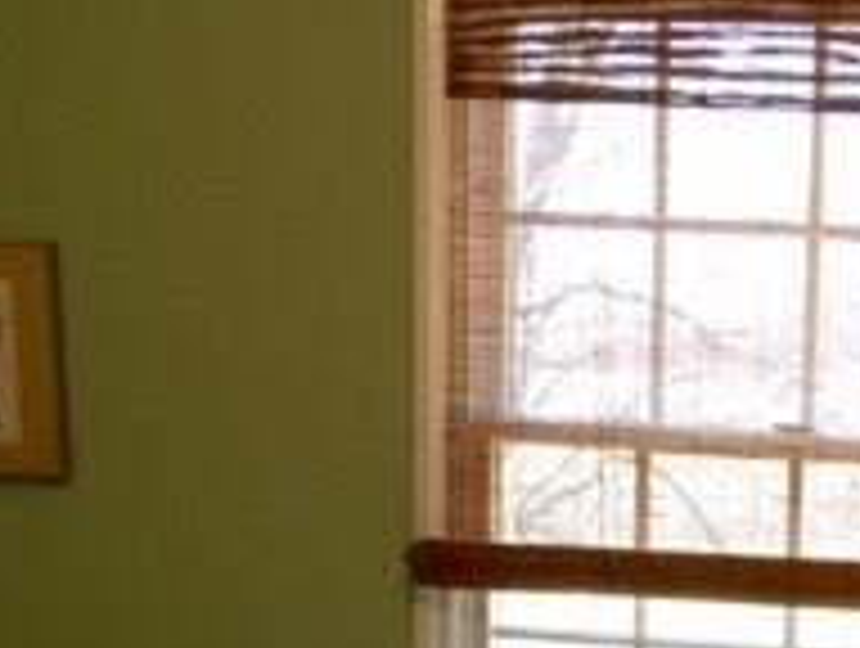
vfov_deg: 14.3
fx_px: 2414
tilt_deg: -13.4
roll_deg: -3.9
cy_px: 963
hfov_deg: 19.3
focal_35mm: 97
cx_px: 959
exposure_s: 1/15
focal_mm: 4.15
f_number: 2.2
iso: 32
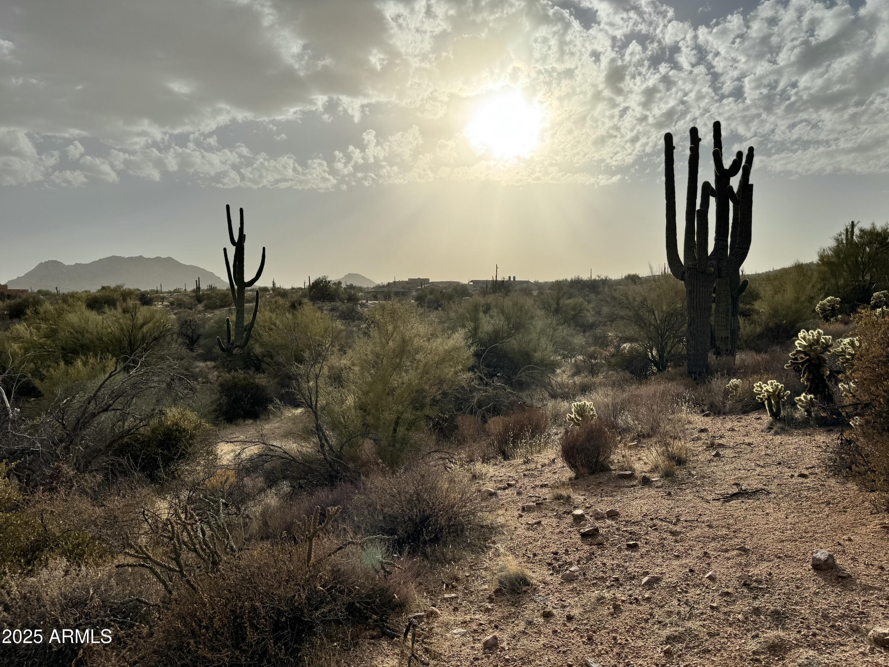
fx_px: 616
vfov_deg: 56.8
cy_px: 334
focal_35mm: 24
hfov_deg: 71.6
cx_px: 444
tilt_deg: -4.7
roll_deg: +0.2
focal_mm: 6.76
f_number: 1.78
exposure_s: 1/12346
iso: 64
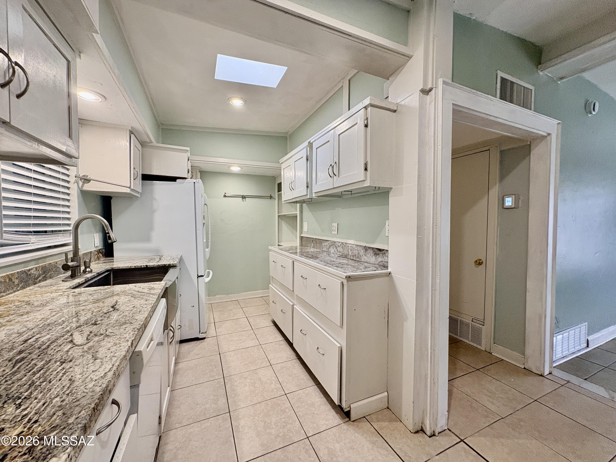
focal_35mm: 14
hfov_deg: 102.1
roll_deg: +0.1
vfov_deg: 85.7
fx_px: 249
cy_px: 231
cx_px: 308
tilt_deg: -1.6
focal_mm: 2.22
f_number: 2.2
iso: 160
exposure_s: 1/120
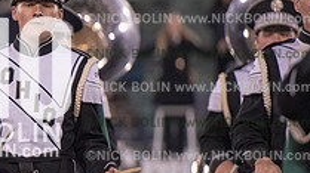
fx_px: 4779
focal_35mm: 582
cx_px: -34
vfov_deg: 2.1
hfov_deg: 3.7
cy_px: 88
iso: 5000
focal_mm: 200
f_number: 3.2
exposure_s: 1/1250
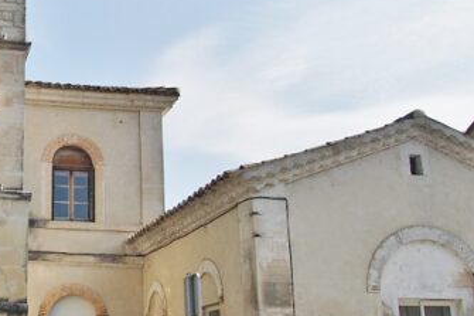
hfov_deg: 33.3
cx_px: 1
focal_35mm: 55
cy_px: 115
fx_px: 724
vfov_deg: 24.5
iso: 100
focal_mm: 16
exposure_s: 1/250
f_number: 8
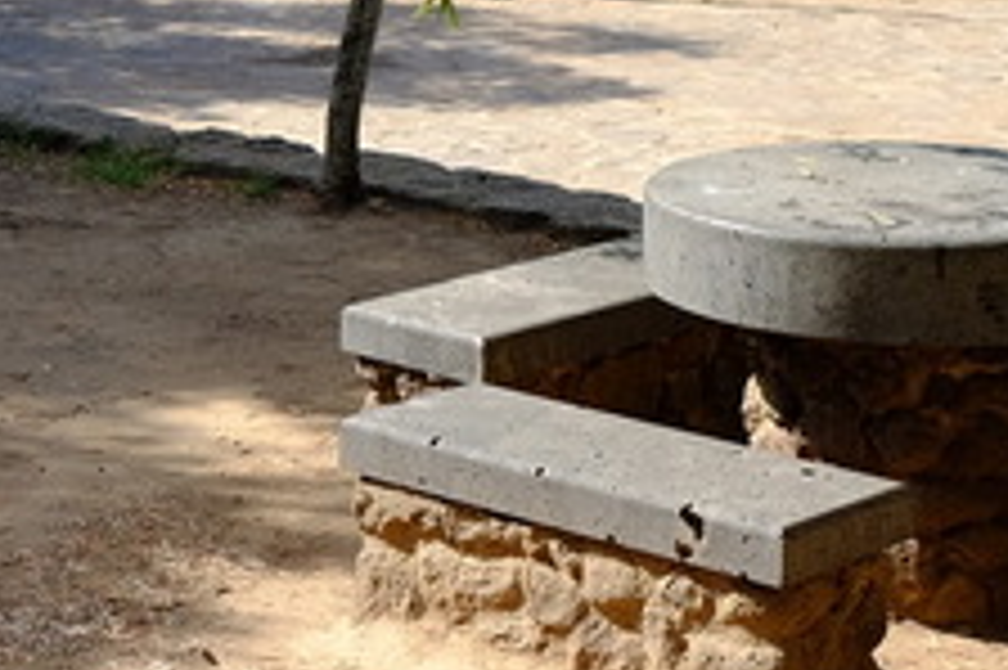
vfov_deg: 10.6
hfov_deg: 16.2
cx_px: 99
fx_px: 3497
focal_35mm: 125
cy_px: -299
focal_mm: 23
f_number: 4
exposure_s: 1/550
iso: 200
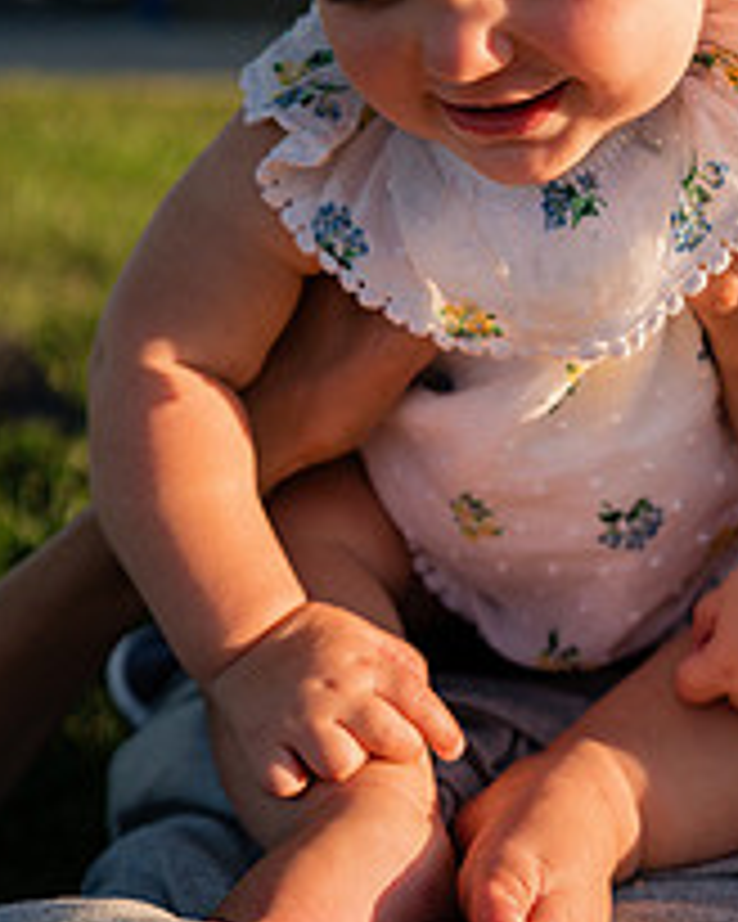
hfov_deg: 21.2
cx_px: 504
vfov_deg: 25.8
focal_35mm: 72
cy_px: 144
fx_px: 1966
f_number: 2.8
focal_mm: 35
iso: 400
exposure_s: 1/3200
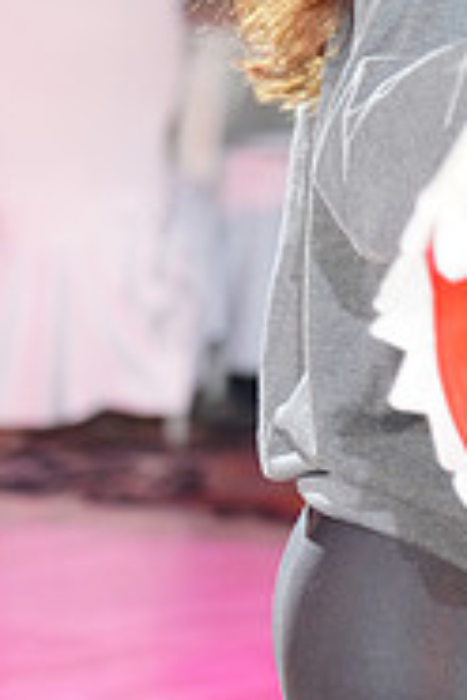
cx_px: 623
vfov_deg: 6.6
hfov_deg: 4.4
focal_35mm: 312
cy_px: -181
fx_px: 6071
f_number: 4
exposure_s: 1/250
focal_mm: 100
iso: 2500
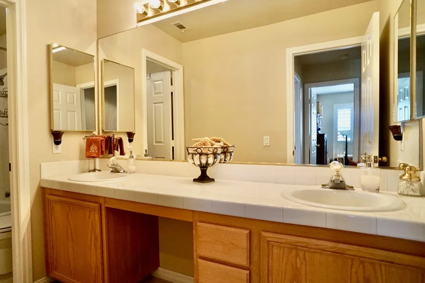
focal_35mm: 28
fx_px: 330
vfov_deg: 46.4
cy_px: 145
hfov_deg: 65.3
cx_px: 190
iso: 1000
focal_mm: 16
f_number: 4
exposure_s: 1/160
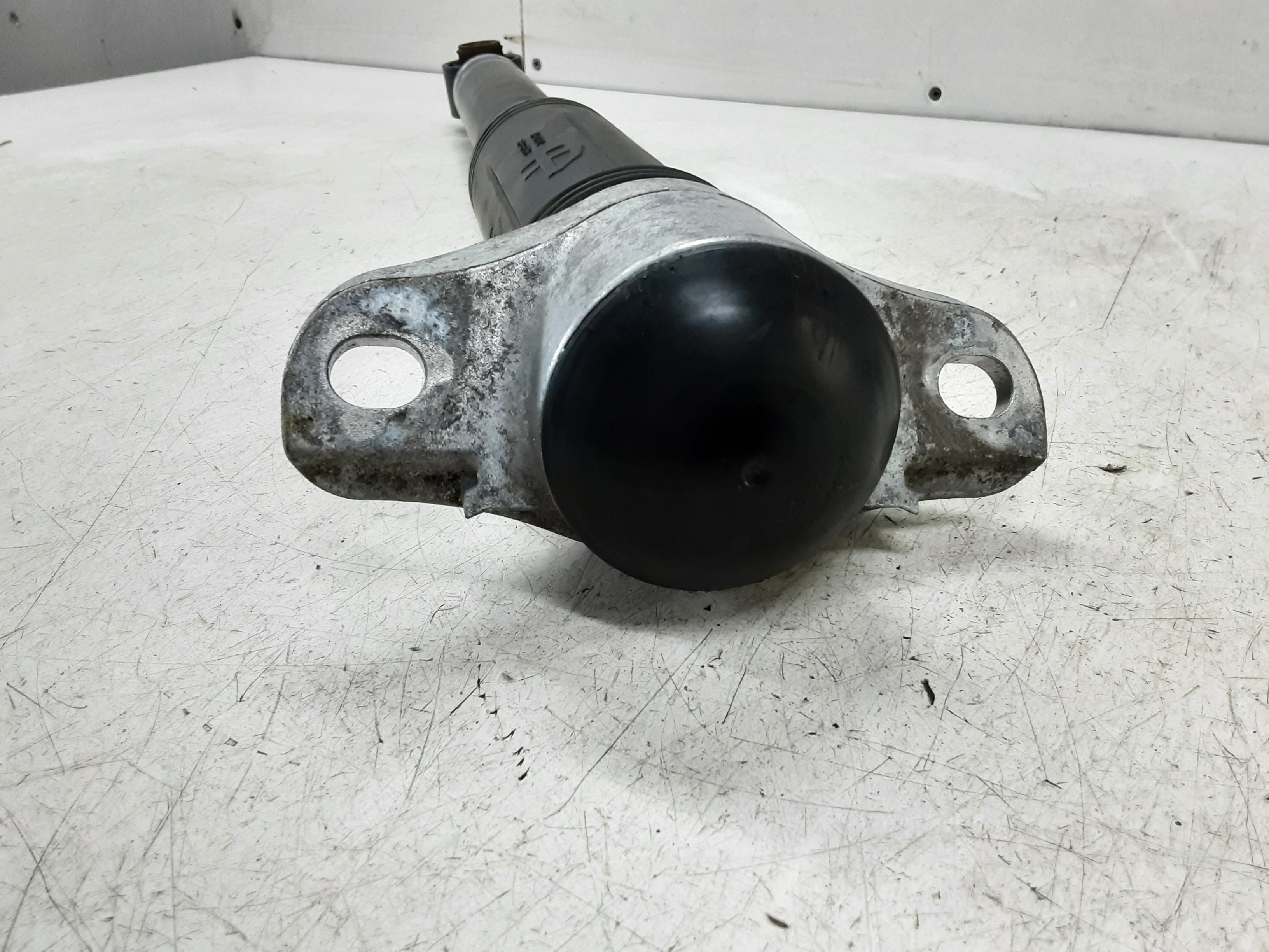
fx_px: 990
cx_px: 634
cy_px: 476
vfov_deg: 51.4
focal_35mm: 27
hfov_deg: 65.3
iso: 100
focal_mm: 2.91
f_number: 1.9
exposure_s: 1/50
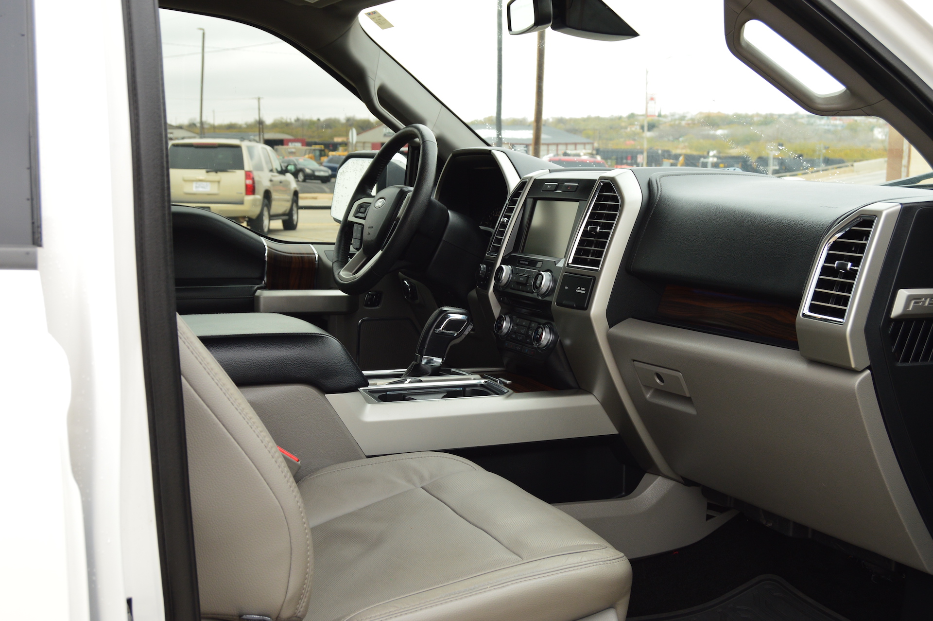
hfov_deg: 49.6
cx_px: 466
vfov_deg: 34.2
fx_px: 1010
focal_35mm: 39
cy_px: 310
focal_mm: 26
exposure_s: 1/100
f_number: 9
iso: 400
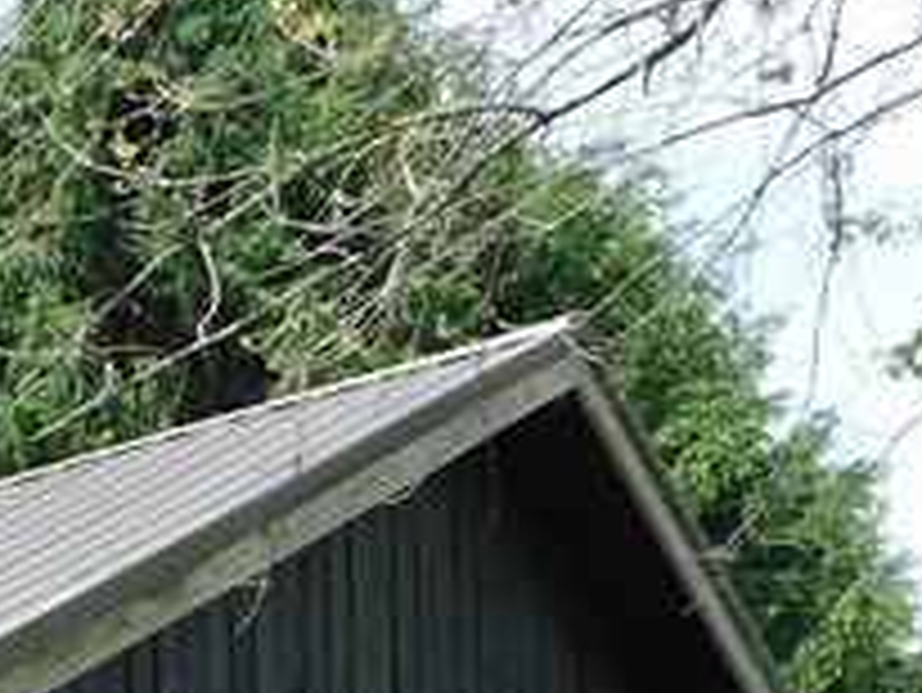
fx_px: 3331
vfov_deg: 11.2
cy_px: 1192
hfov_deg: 14.2
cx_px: -670
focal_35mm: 125
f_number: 3.1
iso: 125
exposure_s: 1/640
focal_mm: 4.5
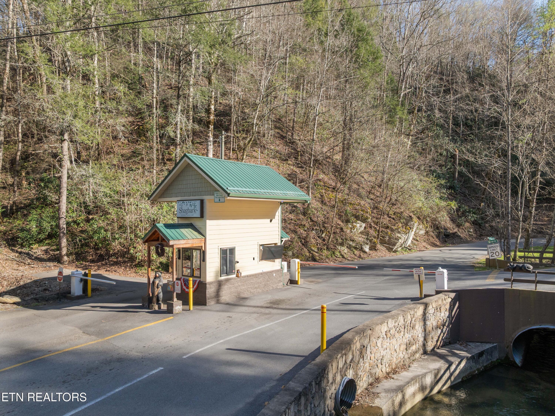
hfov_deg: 71.6
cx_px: 278
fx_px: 385
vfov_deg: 56.8
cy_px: 208
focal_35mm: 24
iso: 120
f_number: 2.8
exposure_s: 1/25
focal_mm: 12.29
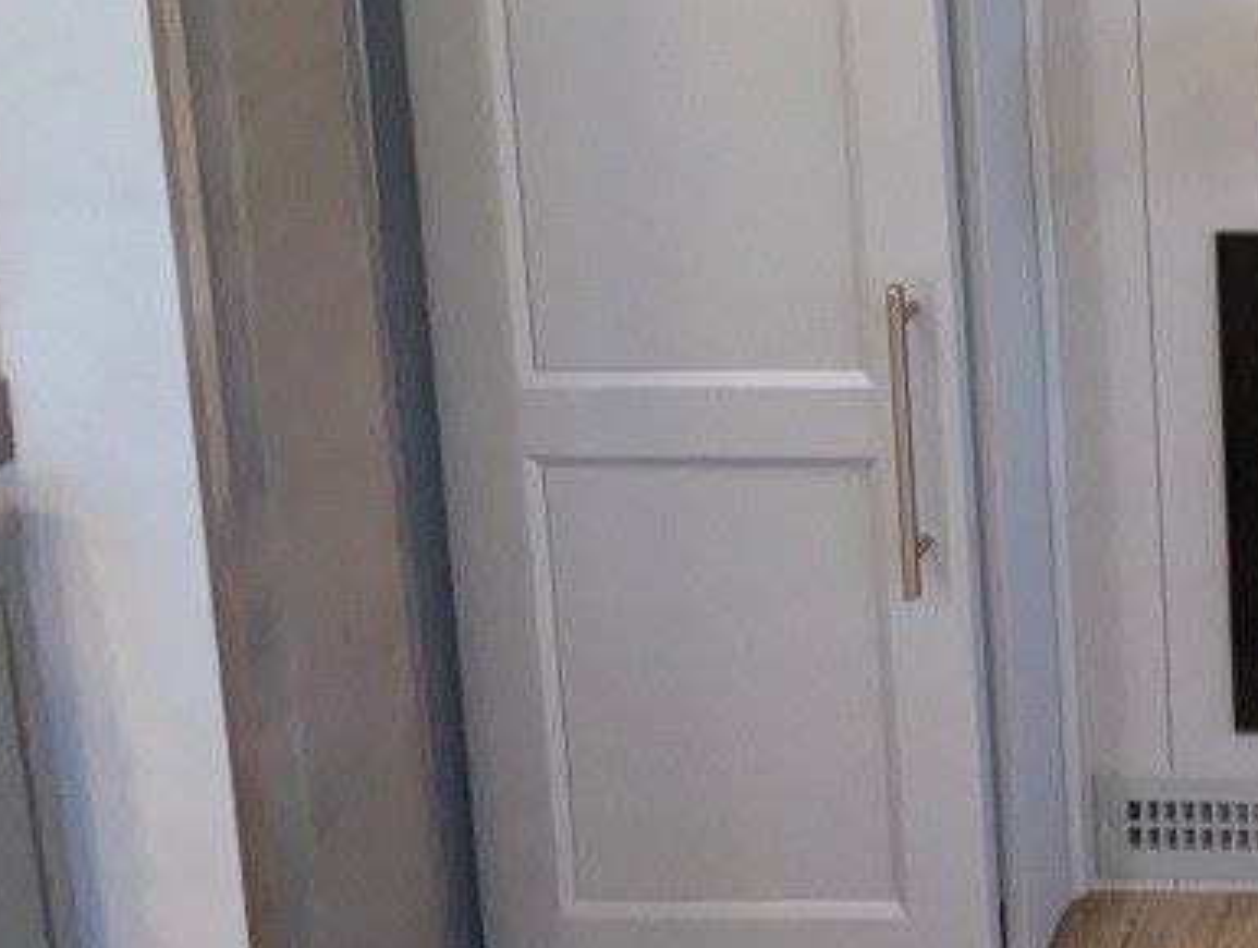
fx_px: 2111
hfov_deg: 25.5
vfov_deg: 19.8
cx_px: 1861
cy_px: -673
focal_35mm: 58
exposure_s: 1/68.9
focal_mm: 2.35
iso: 118
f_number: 2.2
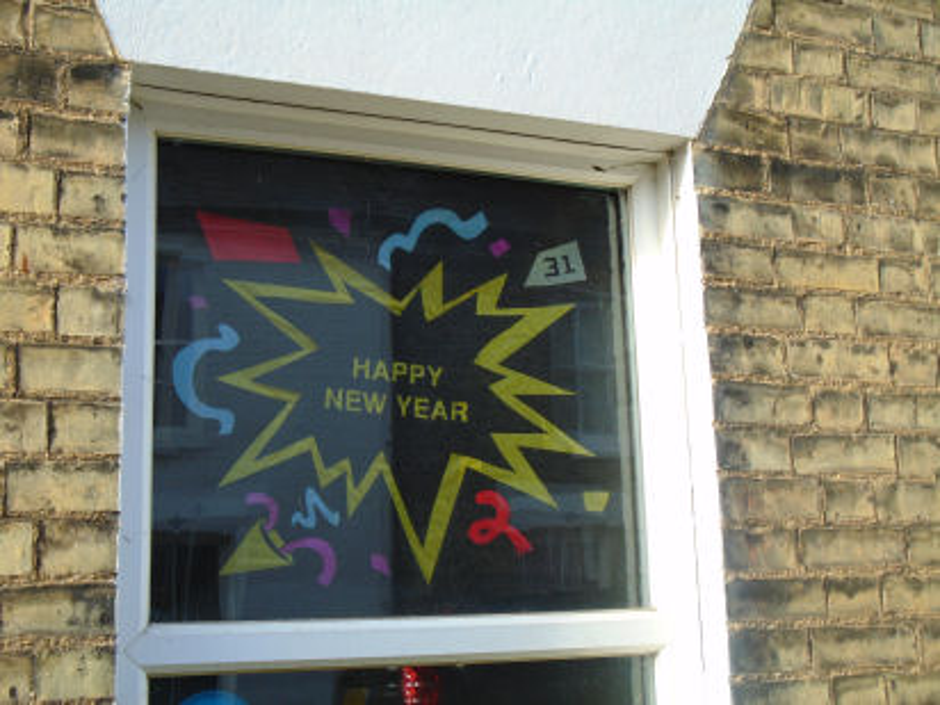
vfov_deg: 29.7
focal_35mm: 49
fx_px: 1331
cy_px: 352
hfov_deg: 38.9
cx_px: 470
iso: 100
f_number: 4.5
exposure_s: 1/160
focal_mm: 8.7
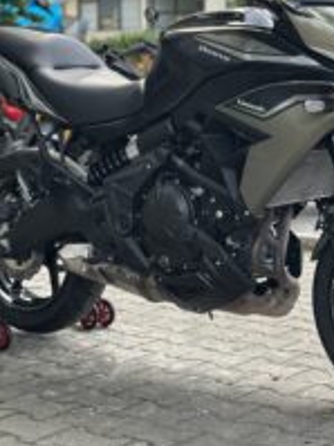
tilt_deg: -3.8
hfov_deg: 16.3
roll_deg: -0.5
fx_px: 1159
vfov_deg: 21.7
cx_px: 242
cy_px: 156
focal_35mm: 90
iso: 80
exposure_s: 1/467
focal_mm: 6.86
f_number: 1.78
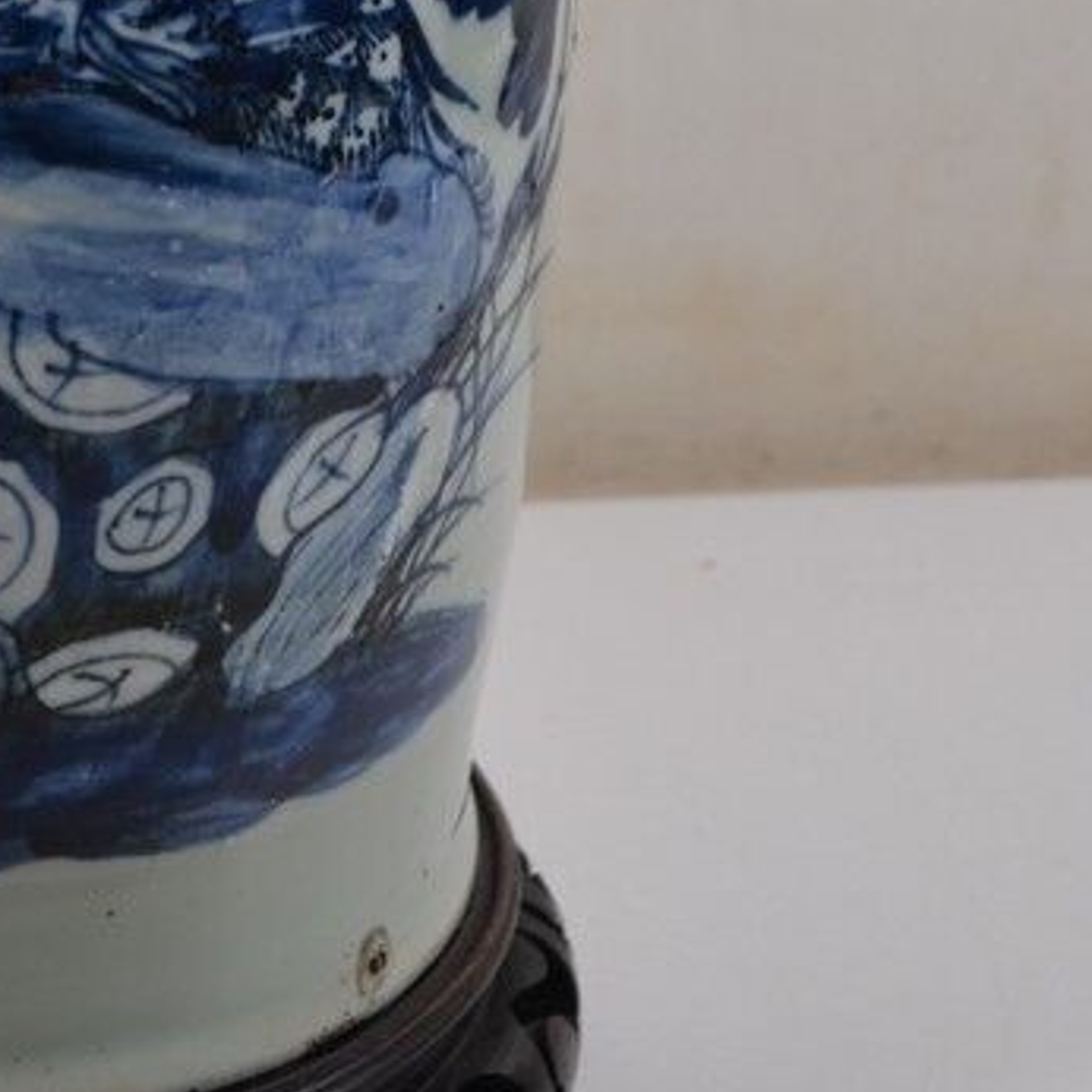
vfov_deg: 8.2
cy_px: -221
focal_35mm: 212
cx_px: -49
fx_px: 7566
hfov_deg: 8.2
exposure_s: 1/60
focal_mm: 48
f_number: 5.6
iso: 100
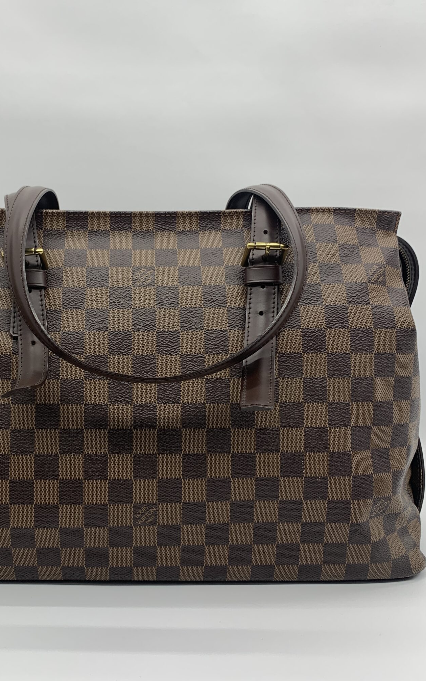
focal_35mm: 35
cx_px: 139
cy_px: 341
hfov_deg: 35.9
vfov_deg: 55.3
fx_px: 650
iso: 25
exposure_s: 1/100
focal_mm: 4.25
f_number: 1.8
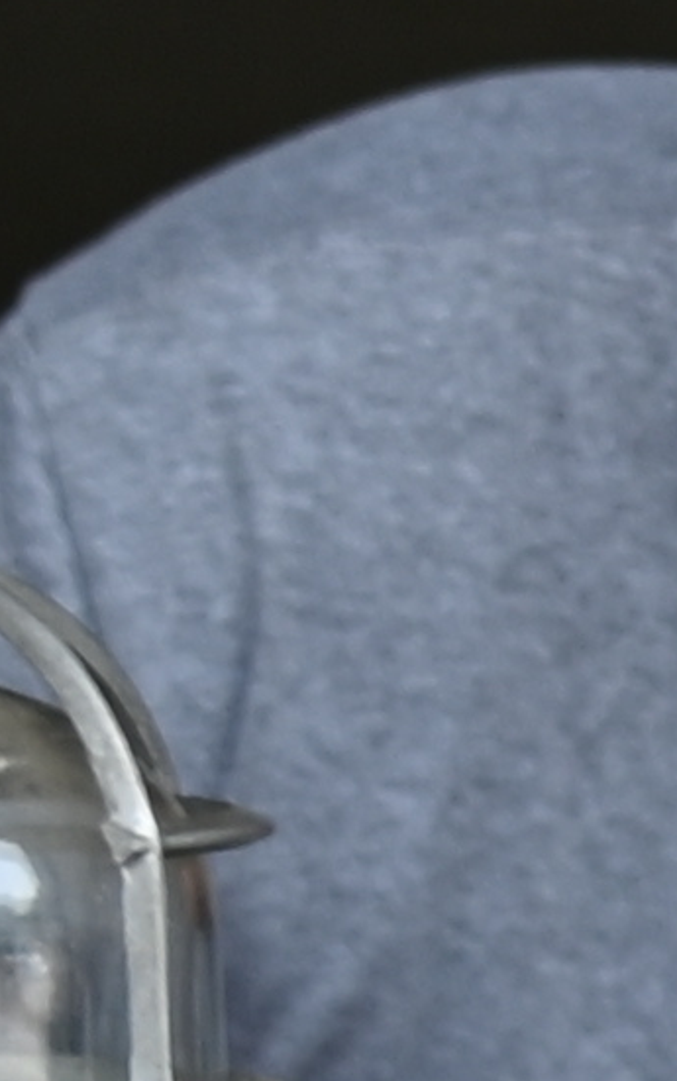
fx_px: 11528
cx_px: 4435
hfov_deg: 3.0
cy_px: 1772
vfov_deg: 5.3
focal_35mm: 391
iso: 200
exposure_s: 1/250
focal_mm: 35
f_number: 4.5
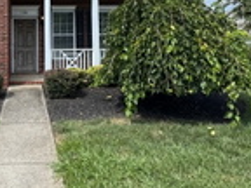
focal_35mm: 39
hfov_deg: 44.9
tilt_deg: +4.8
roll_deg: +1.2
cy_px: 10
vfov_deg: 34.3
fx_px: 283
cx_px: 42
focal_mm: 2.22
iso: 50
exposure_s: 1/910
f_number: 2.2
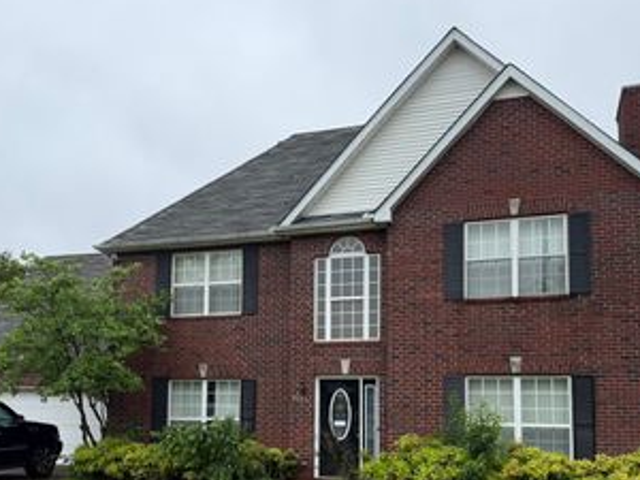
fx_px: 740
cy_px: 336
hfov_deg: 46.7
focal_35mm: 40
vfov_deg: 35.5
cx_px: 284
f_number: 1.78
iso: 80
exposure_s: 1/1855
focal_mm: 6.76
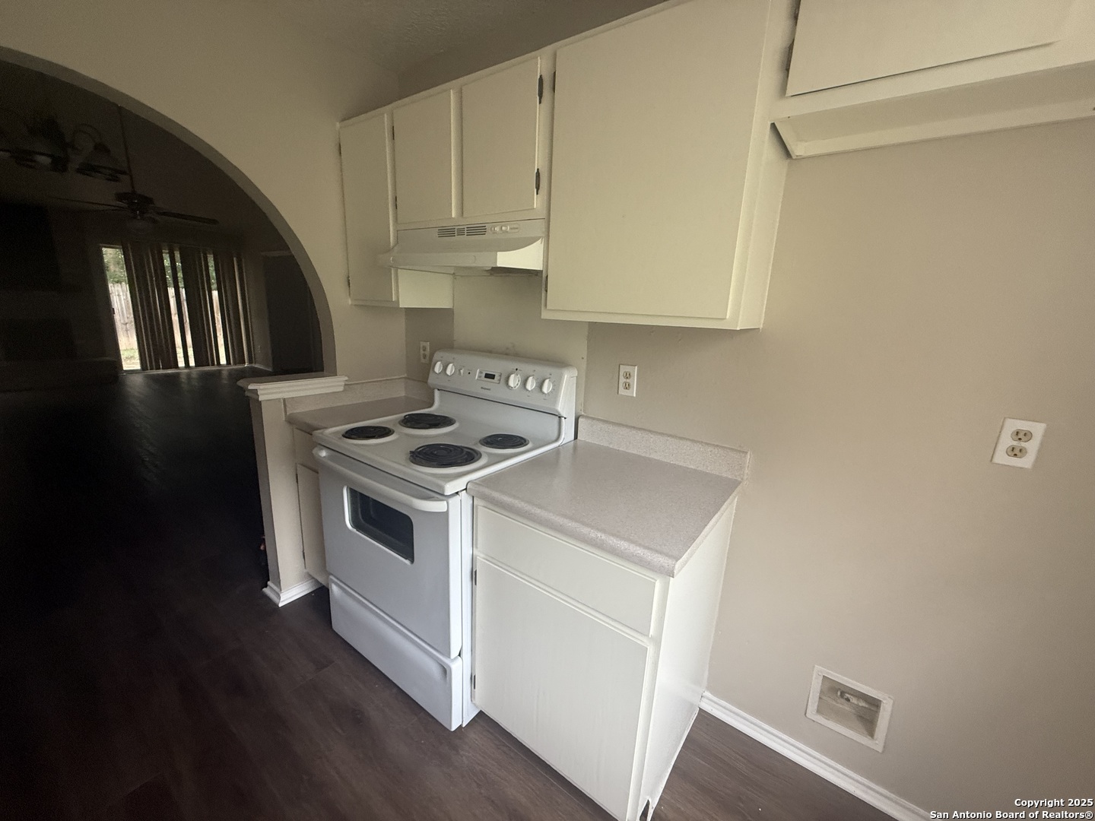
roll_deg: -2.8
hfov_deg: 102.1
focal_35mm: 14
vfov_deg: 85.7
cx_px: 548
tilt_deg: -12.8
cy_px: 410
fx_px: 443
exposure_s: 1/99
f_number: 2.2
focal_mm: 2.22
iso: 250
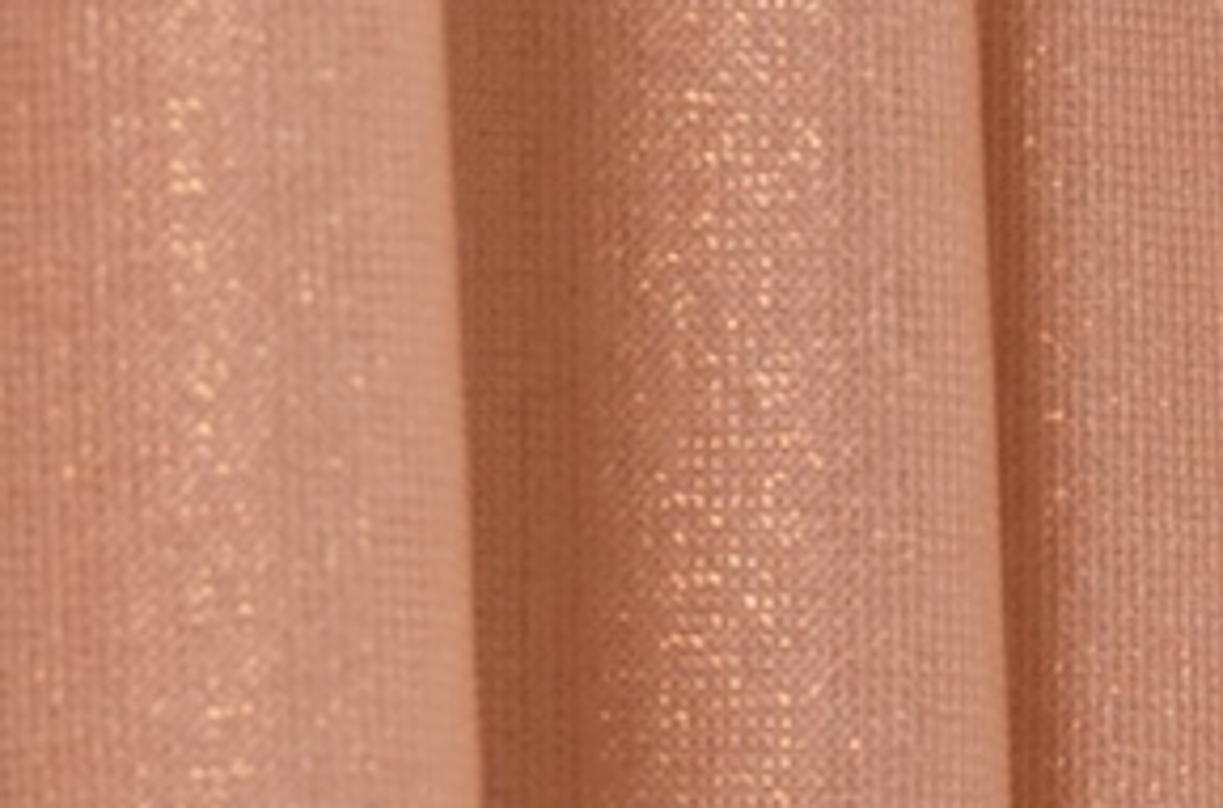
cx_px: 711
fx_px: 7386
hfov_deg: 9.5
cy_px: 442
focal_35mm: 218
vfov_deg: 6.3
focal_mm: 70
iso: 200
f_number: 11
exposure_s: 1/250
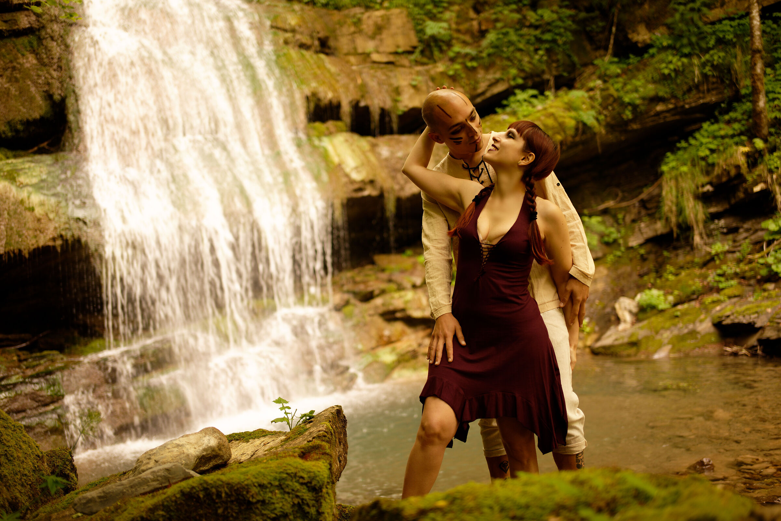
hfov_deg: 48.4
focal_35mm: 40
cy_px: 260
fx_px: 868
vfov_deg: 33.4
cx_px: 390
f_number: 2
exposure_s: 1/80
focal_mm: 40
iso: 100
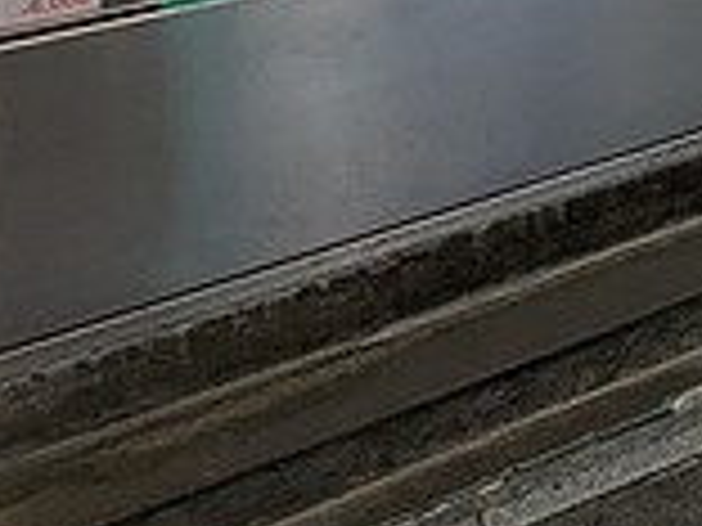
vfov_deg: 15.5
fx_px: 1622
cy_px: -461
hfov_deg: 16.0
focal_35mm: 80
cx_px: 1557
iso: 38
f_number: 2.2
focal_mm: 2.35
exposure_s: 1/522
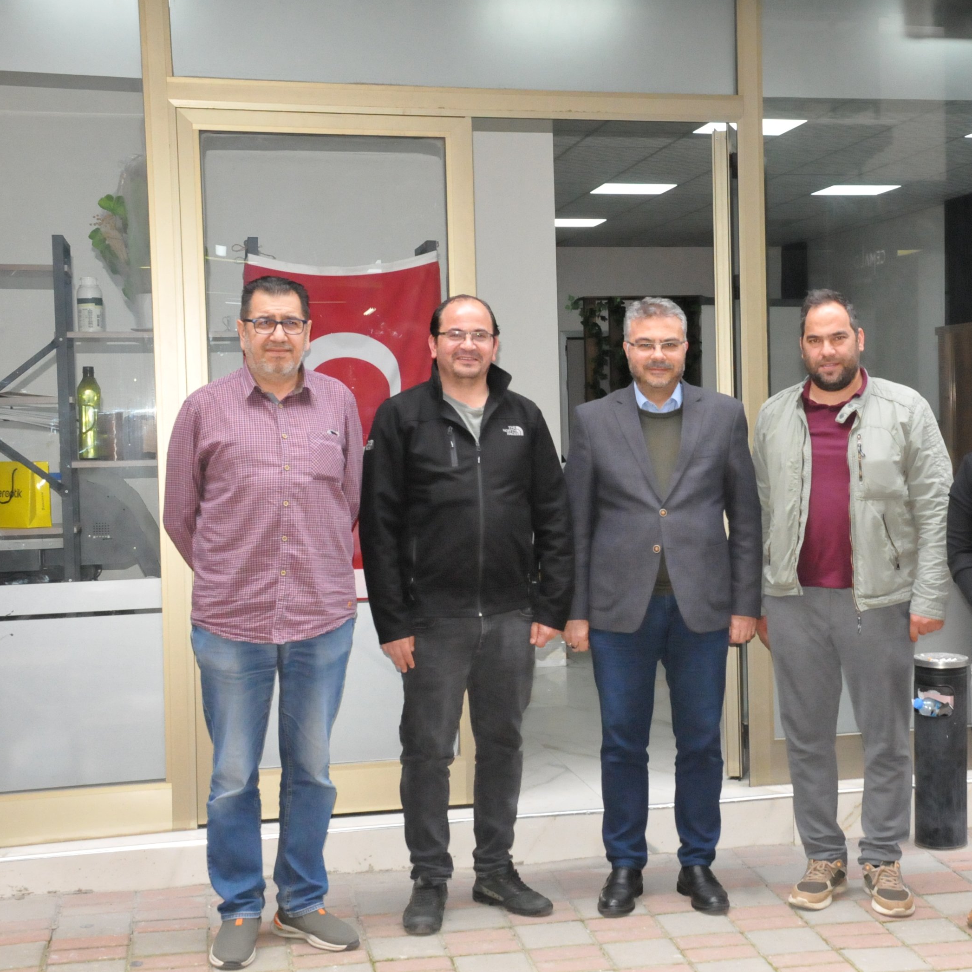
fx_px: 1927
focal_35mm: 61
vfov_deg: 28.3
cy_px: 478
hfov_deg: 28.1
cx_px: 670
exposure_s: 1/250
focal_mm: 31
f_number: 8
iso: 3200
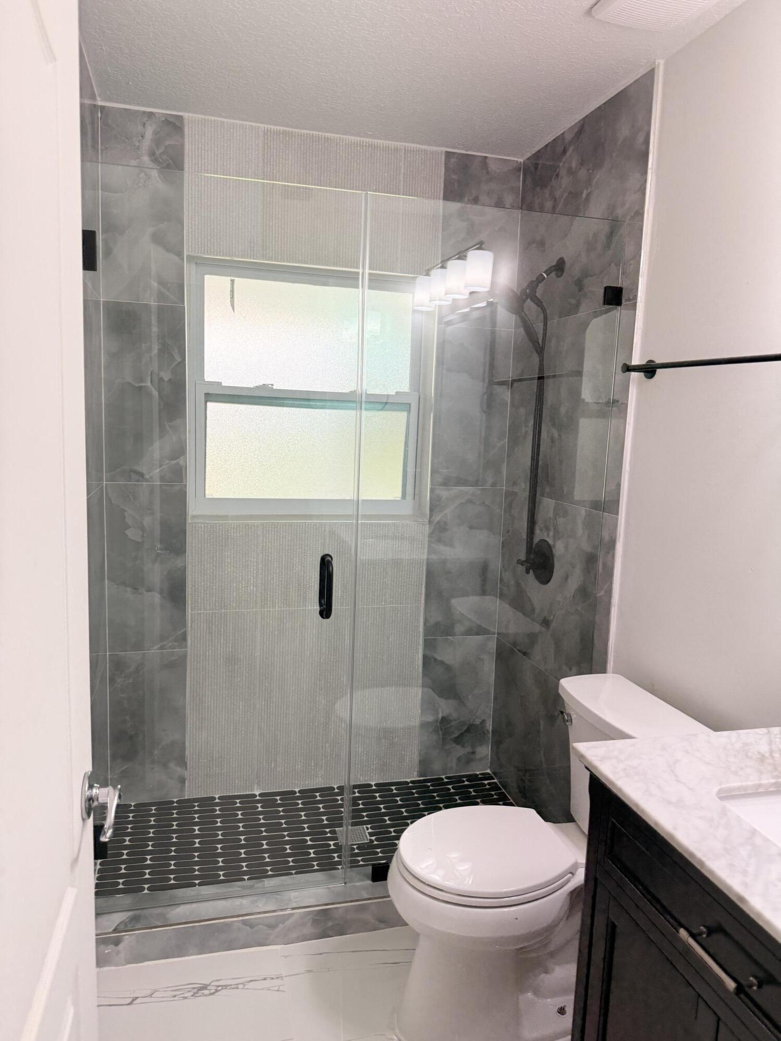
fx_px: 722
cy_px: 520
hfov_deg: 56.8
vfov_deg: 71.6
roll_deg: -3.5
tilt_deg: -7.8
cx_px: 390
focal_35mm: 24
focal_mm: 6.76
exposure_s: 1/198
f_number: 1.78
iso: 125
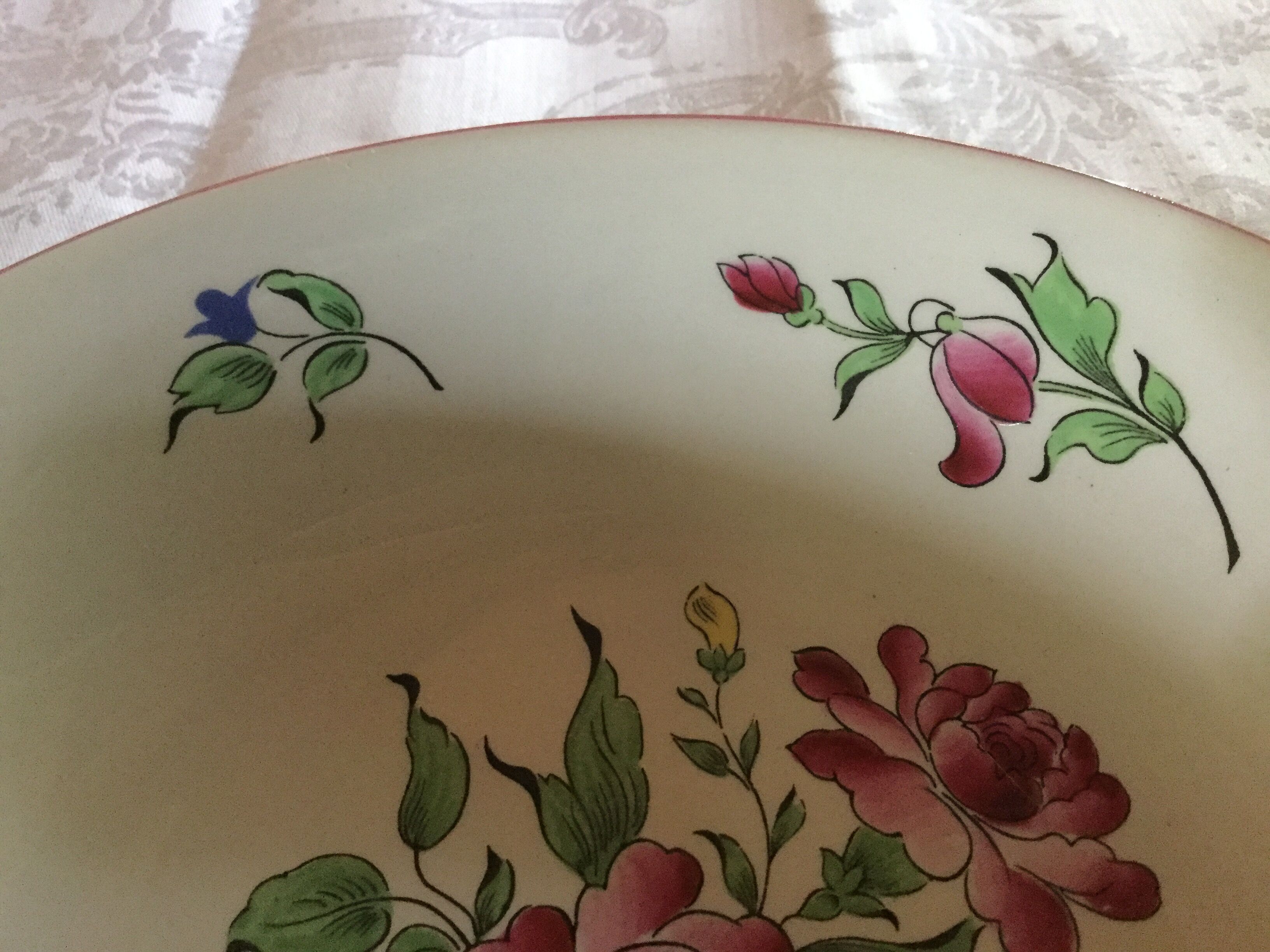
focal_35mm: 31
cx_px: 635
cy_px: 476
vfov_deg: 45.4
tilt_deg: -50.0
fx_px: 1137
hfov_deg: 58.4
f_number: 2.4
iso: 500
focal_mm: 3.3
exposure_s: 1/17
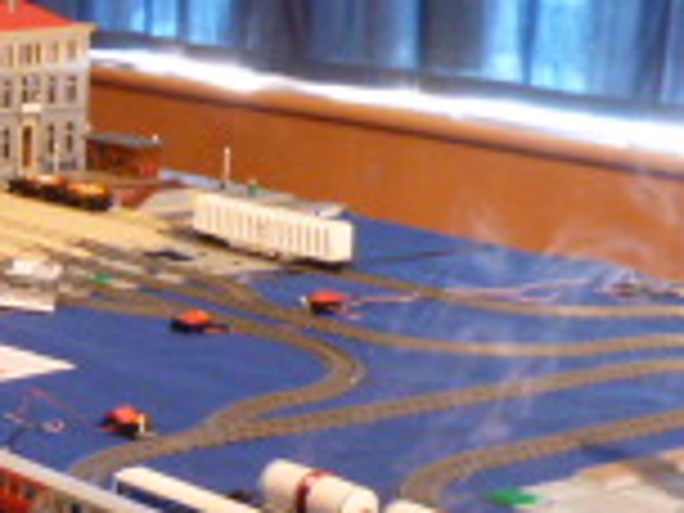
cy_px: 374
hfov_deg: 14.7
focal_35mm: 122
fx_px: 2411
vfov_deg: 12.1
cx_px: -414
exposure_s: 1/13
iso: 400
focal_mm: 4.7
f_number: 3.4
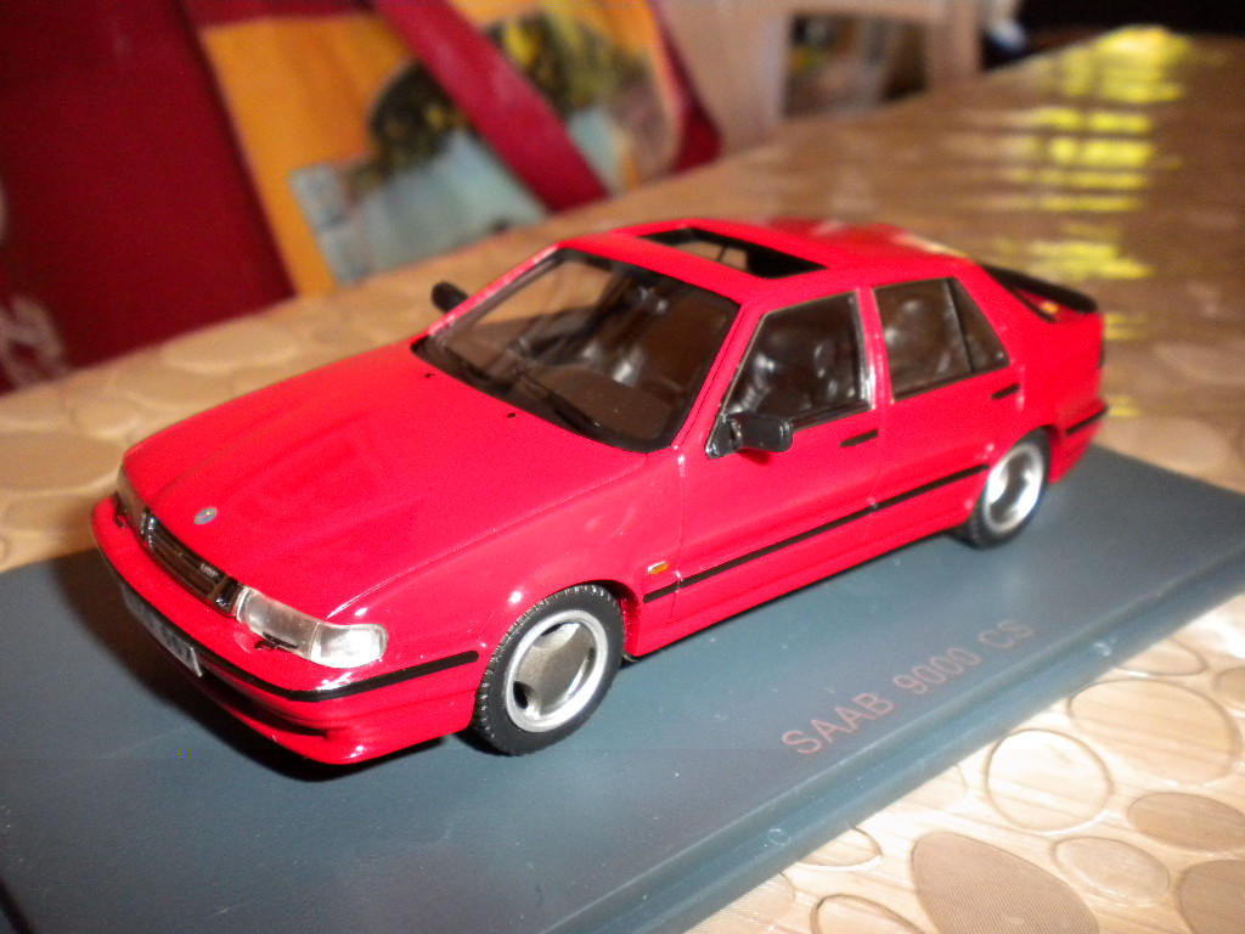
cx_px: 622
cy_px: 467
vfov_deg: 40.7
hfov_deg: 52.6
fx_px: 1259
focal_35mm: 35
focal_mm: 6.3
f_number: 4.6
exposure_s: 1/30
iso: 400
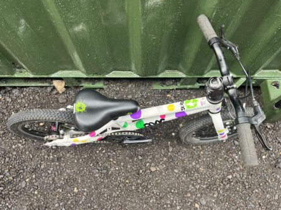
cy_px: 99
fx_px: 227
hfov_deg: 63.4
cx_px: 146
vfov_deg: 49.7
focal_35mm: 28
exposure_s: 1/110
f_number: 1.6
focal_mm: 5.1
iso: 125
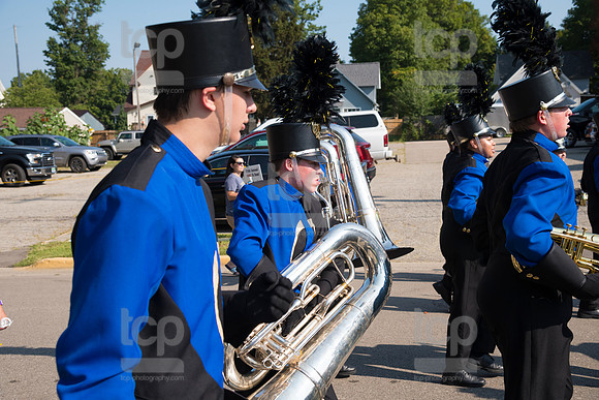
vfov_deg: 29.3
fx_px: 766
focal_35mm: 46
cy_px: 200
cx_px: 300
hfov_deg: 42.7
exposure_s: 1/800
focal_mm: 46
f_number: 6.3
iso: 320
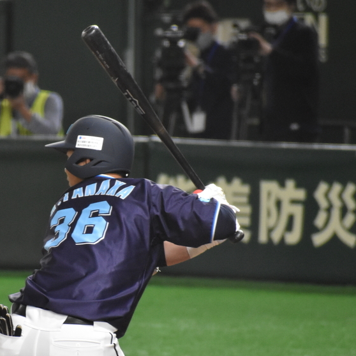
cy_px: 239
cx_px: 56
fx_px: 9576
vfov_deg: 2.1
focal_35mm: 823
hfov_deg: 2.1
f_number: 6.3
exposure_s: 1/250
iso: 3200
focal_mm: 300
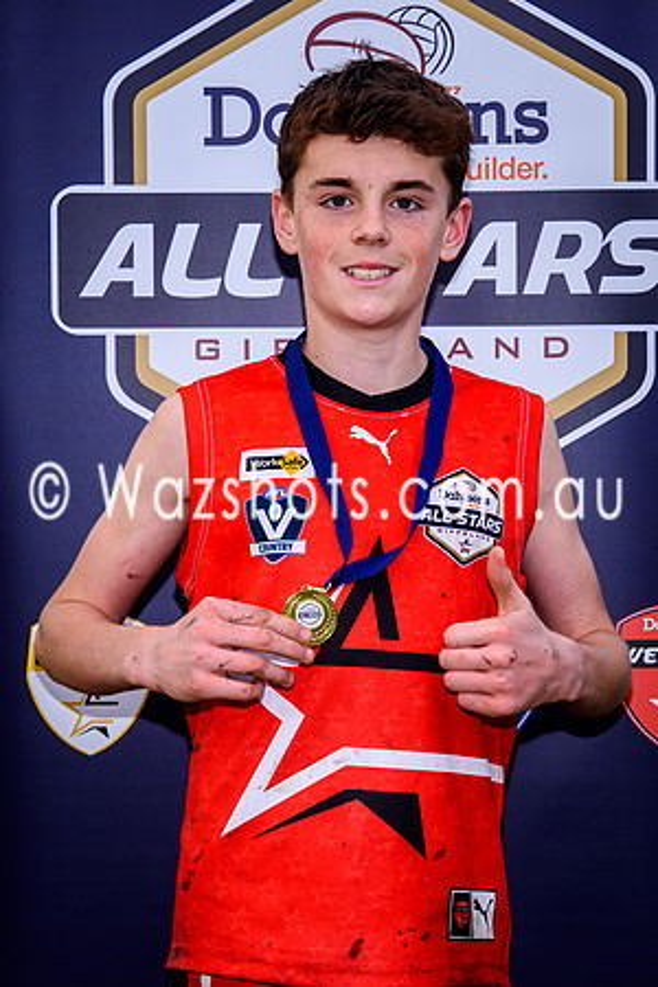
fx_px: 3026
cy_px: 533
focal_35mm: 110
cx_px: 317
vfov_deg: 18.5
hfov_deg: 12.4
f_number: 5.6
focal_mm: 42
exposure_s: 1/160
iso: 110
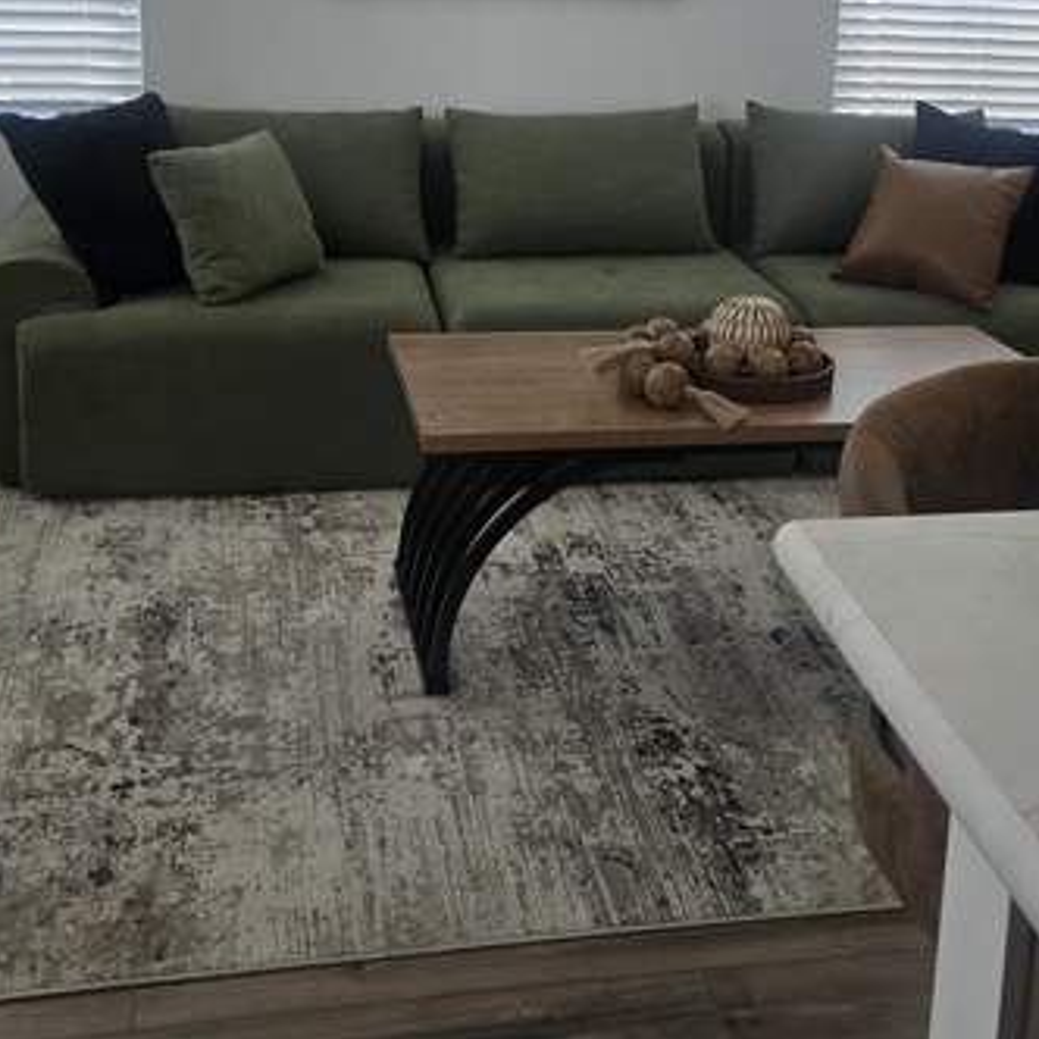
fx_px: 1664
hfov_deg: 34.4
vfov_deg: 33.8
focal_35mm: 49
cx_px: 667
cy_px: 232
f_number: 1.8
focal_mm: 5.4
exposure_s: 1/120
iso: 125
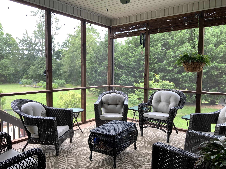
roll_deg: -1.5
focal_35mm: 29
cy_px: 84
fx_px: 189
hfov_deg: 61.7
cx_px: 113
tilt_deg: -3.9
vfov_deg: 48.2
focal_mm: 3
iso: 20
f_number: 1.8
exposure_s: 1/120
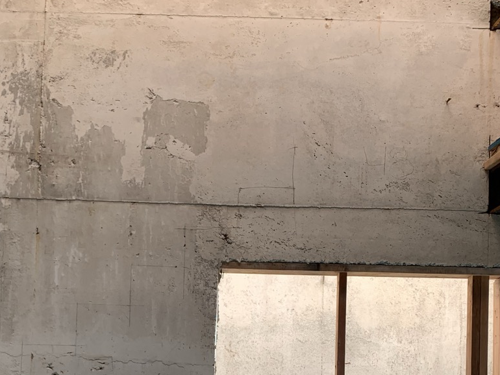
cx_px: 206
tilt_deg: +2.5
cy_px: 331
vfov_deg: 26.2
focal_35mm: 54
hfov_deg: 35.4
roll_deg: -1.2
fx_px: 780
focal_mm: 4.25
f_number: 1.8
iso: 25
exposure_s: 1/249
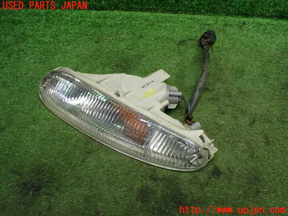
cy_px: 108
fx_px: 250
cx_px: 144
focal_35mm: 30
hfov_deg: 60.0
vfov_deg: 46.8
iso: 500
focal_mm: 5.4
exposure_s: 1/125
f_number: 2.3
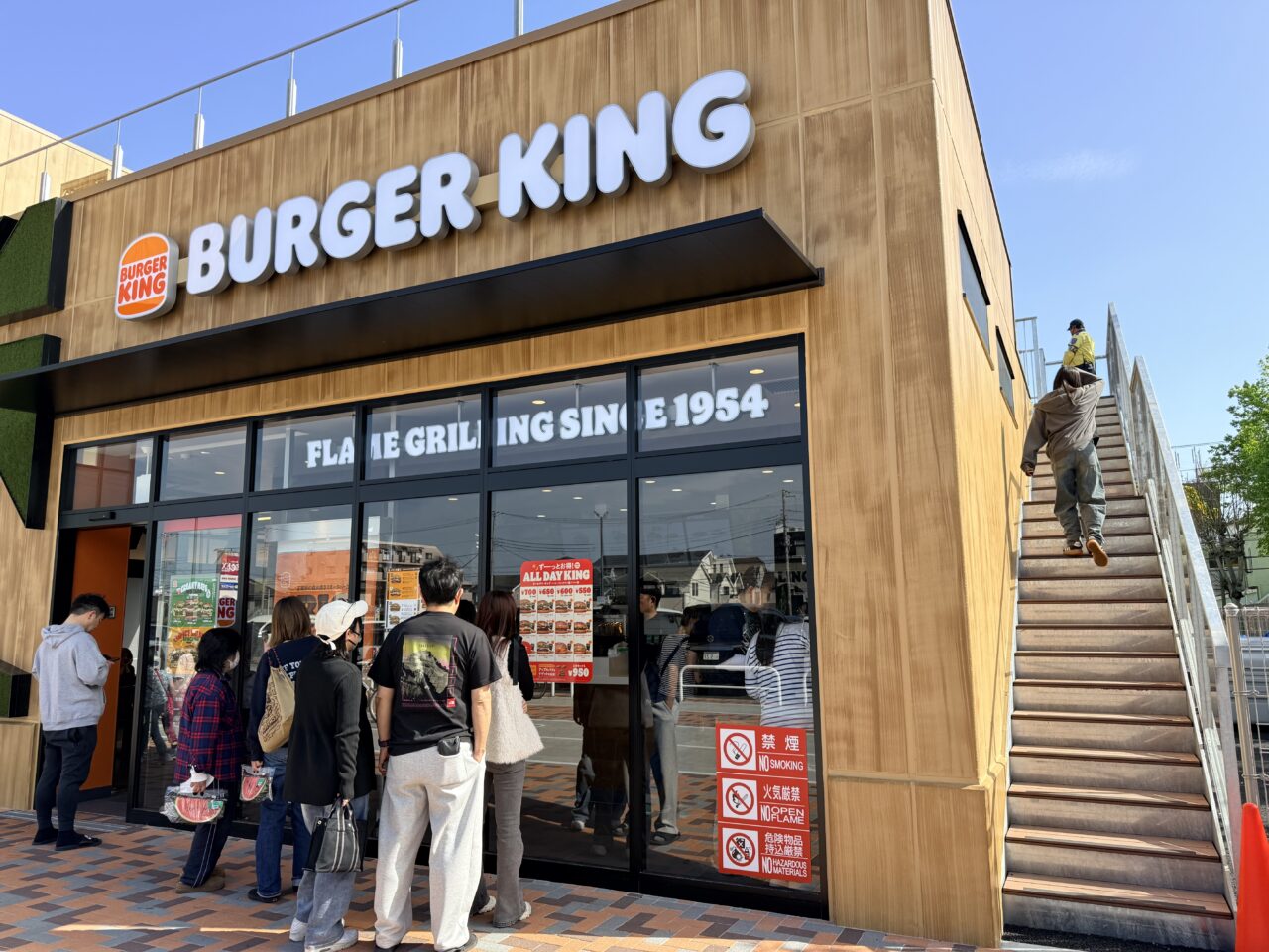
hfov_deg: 71.6
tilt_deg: +10.3
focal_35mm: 24
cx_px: 634
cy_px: 476
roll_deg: +1.2
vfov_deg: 56.8
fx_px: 880
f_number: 1.78
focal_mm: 6.76
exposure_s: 1/2370
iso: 80
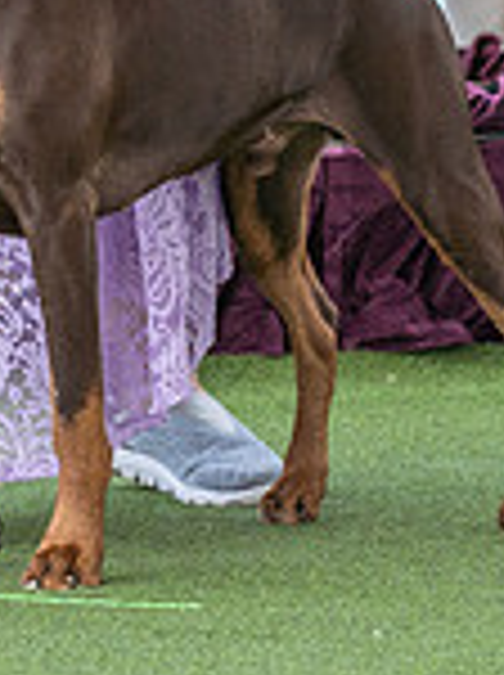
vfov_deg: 3.2
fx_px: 11934
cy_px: -380
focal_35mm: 613
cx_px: 279
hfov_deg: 2.4
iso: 500
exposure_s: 1/800
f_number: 4.5
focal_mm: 121
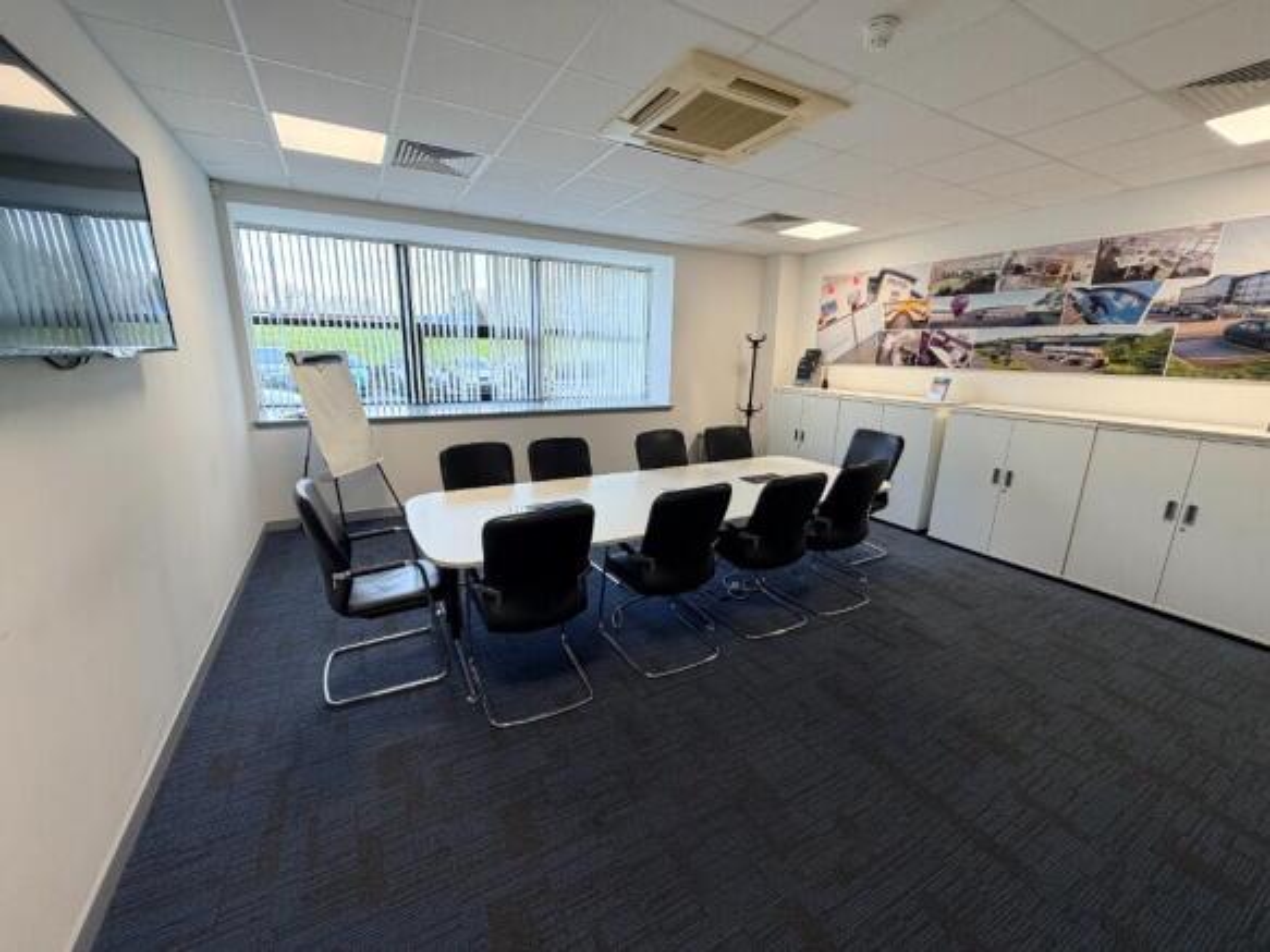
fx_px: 514
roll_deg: -1.2
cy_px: 476
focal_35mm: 14
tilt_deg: -14.4
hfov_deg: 102.1
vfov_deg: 85.7
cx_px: 635
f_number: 2.2
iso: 160
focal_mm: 2.22
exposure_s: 1/121
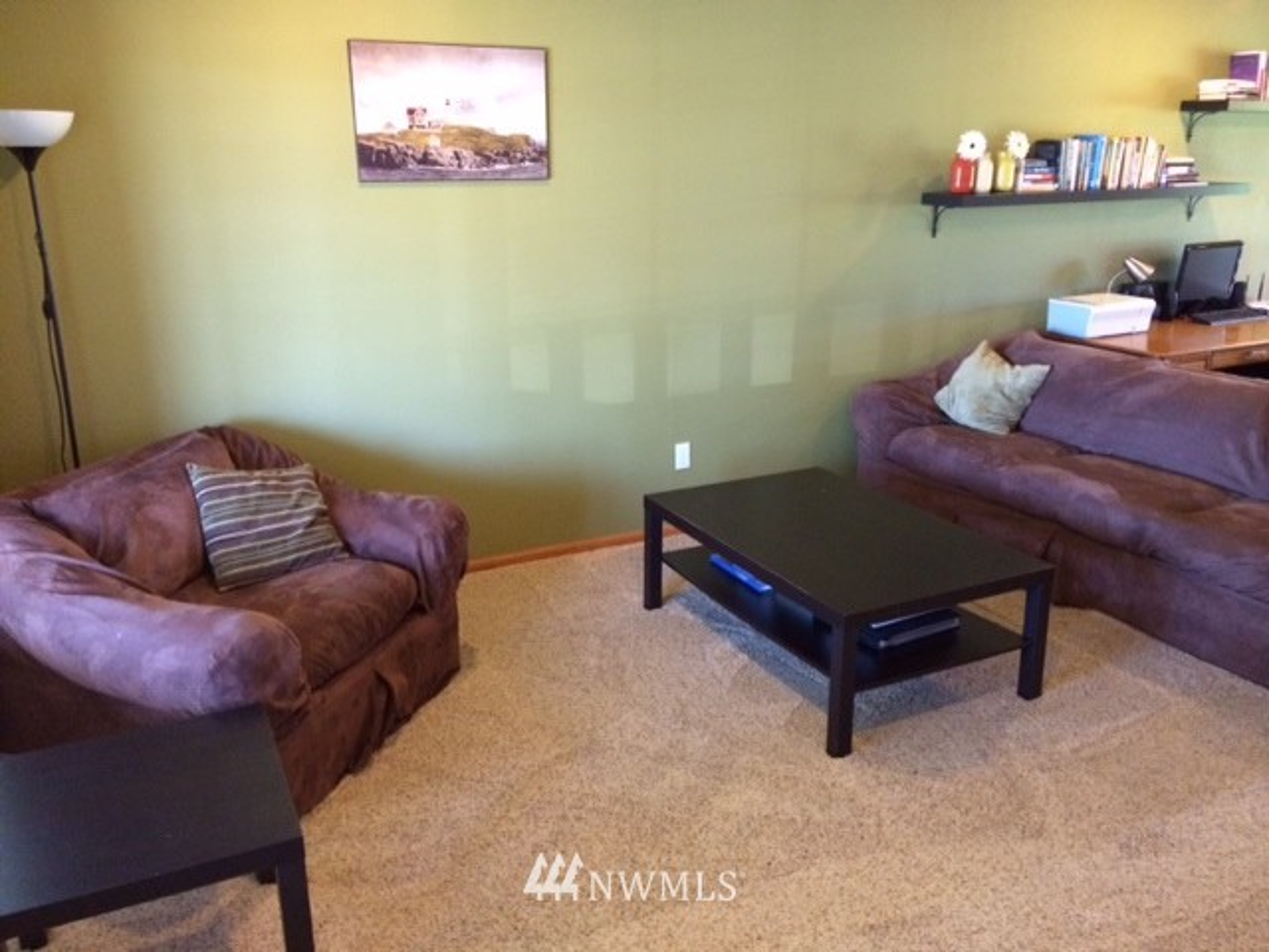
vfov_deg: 46.8
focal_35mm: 30
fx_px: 1100
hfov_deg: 60.0
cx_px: 634
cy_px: 476
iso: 320
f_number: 2.2
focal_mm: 4.12
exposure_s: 1/30
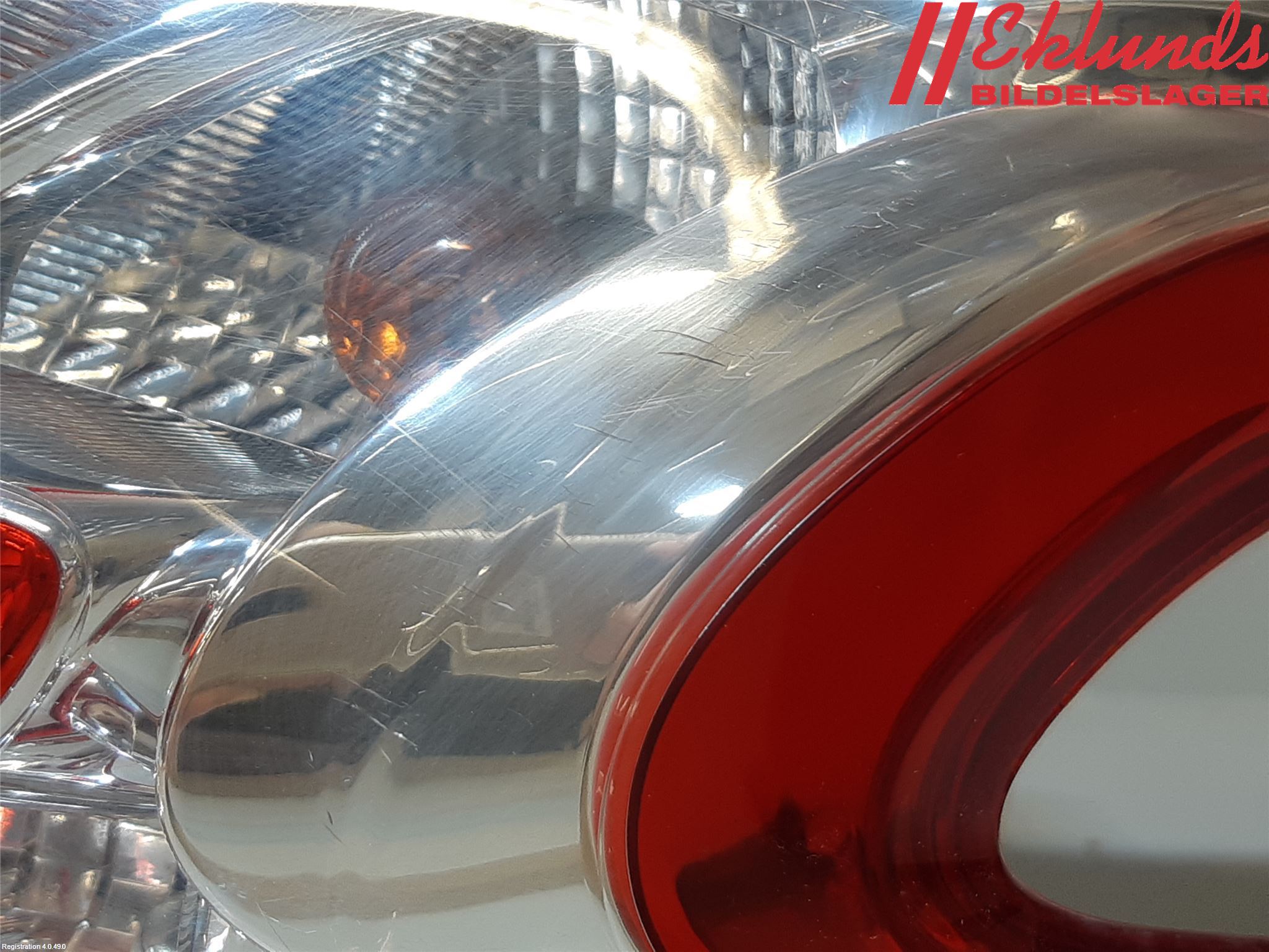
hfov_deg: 67.3
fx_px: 953
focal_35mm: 26
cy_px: 476
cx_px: 634
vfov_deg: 53.1
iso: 40
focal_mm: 3.93
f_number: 1.7
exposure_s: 1/50
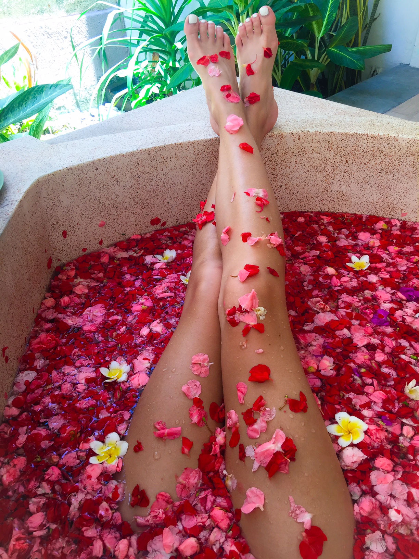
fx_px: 468
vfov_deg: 61.7
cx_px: 210
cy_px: 280
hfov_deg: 48.2
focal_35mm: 29
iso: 32
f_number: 2.2
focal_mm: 4.15
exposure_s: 1/118
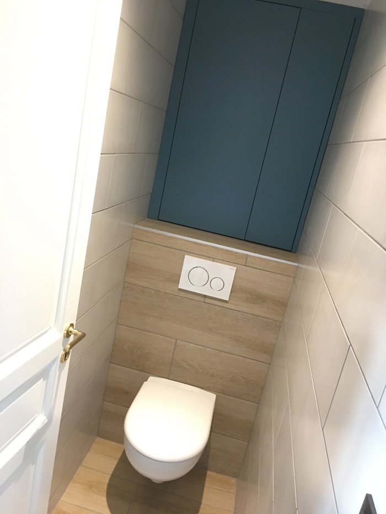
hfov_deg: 48.2
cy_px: 257
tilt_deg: -13.2
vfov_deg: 61.7
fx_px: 431
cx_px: 193
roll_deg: -13.0
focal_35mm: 29
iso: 100
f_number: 2.2
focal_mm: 4.15
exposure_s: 1/10
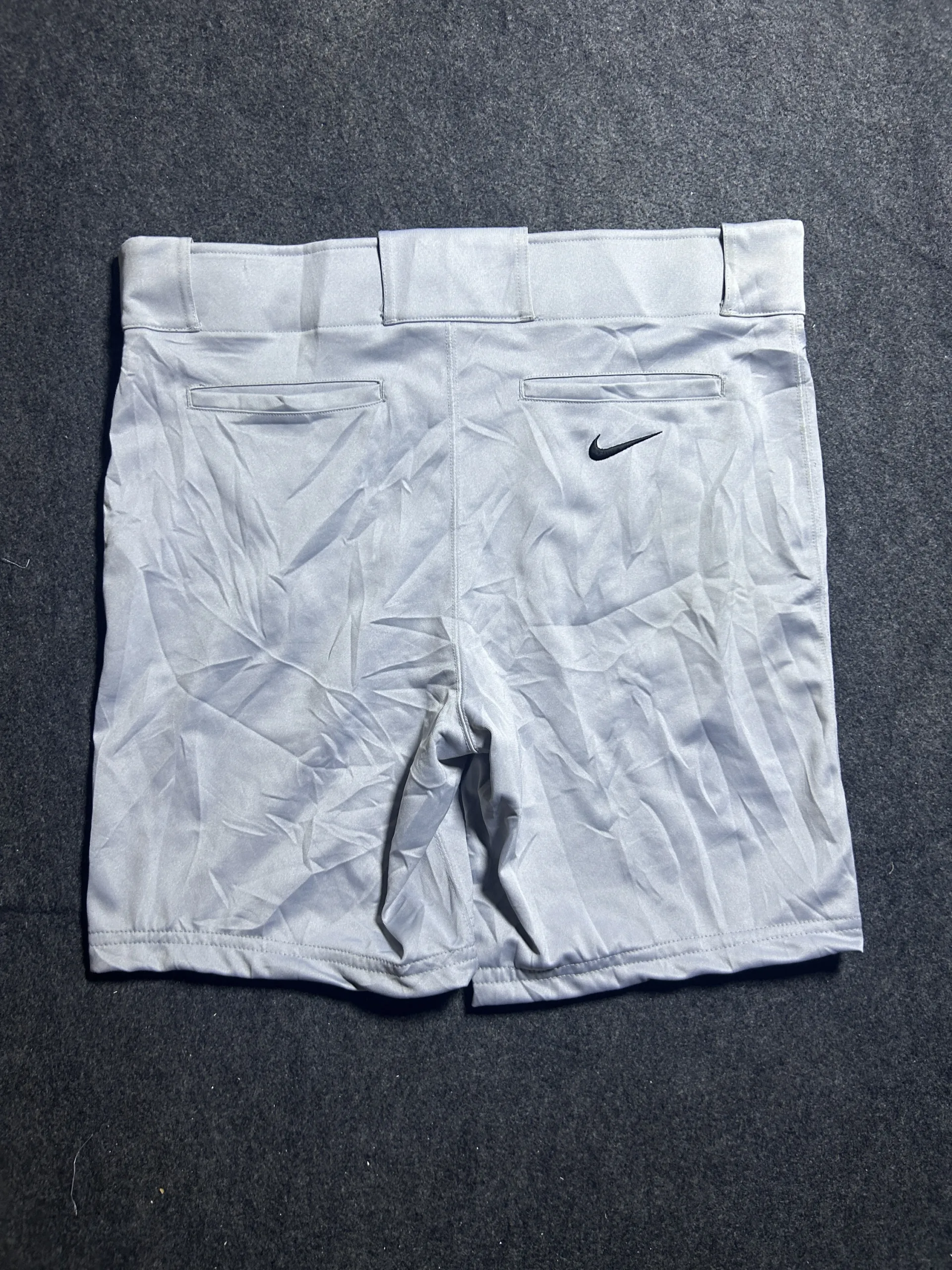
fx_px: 953
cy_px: 635
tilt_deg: -67.9
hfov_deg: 53.1
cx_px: 476
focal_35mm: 26
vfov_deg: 67.3
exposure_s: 1/50
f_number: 1.5
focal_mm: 5.7
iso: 160
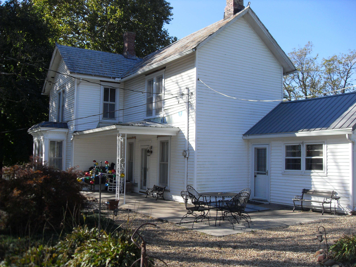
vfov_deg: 41.8
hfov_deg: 54.0
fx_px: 350
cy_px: 134
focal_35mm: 34
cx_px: 178
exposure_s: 1/125
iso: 80
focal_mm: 6.3
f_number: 7
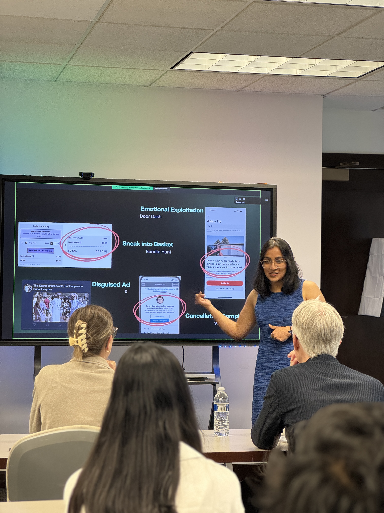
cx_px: 192
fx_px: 1139
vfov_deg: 25.3
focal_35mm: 77
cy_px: 256
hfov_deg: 19.1
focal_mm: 9
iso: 200
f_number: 2.8
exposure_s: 1/60
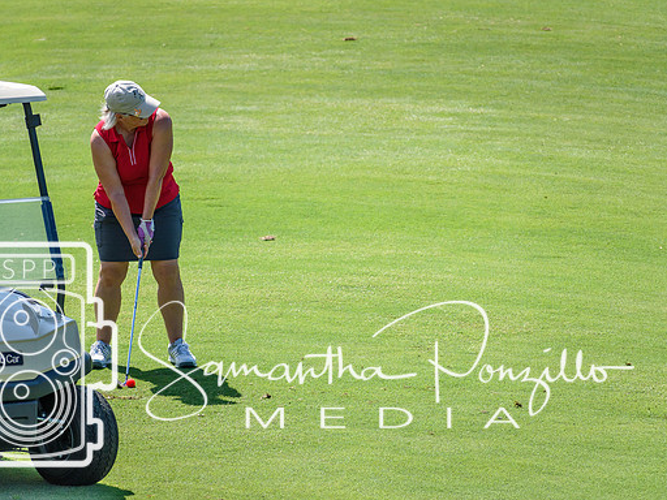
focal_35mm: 343
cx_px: 304
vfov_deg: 4.3
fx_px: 6609
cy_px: 251
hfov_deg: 5.8
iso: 360
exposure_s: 1/2000
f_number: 5.6
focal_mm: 210
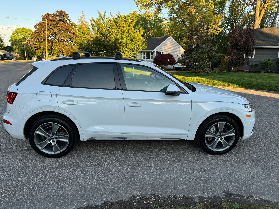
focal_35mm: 24
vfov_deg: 56.8
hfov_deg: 71.6
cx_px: 140
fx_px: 193
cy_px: 104
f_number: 1.78
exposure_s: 1/467
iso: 80
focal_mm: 6.76
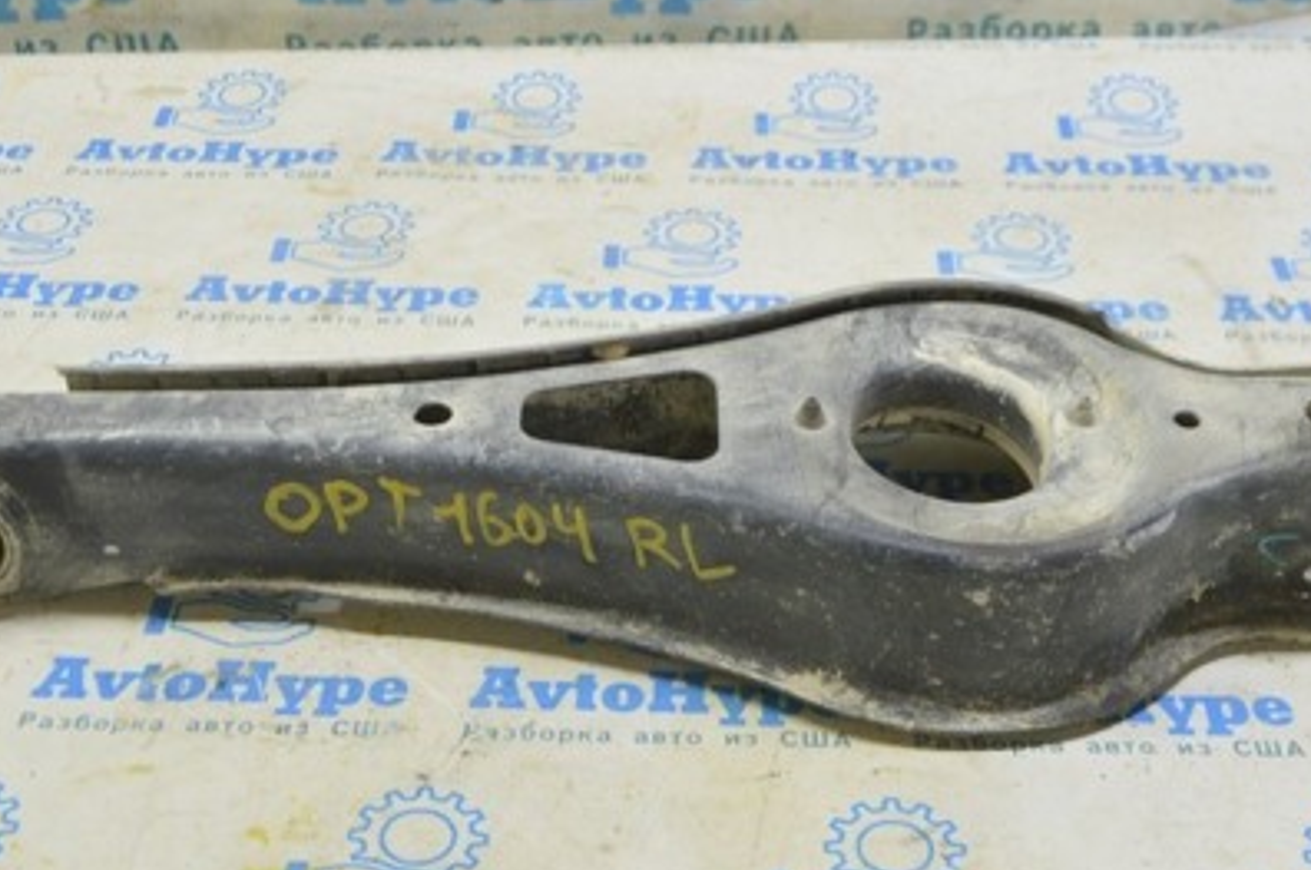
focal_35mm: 56
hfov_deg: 35.8
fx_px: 2030
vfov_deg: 24.2
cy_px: 538
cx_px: 609
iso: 400
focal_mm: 23
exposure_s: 1/20
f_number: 5.6
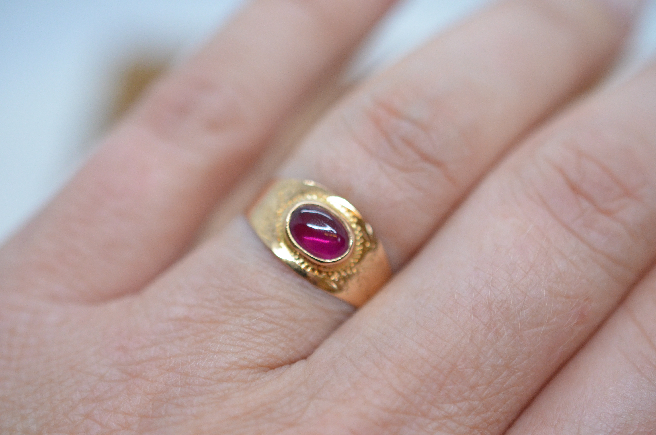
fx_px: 1091
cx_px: 328
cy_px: 218
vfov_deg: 22.5
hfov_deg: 33.5
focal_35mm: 60
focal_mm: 40
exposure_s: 1/2000
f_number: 4
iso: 2500
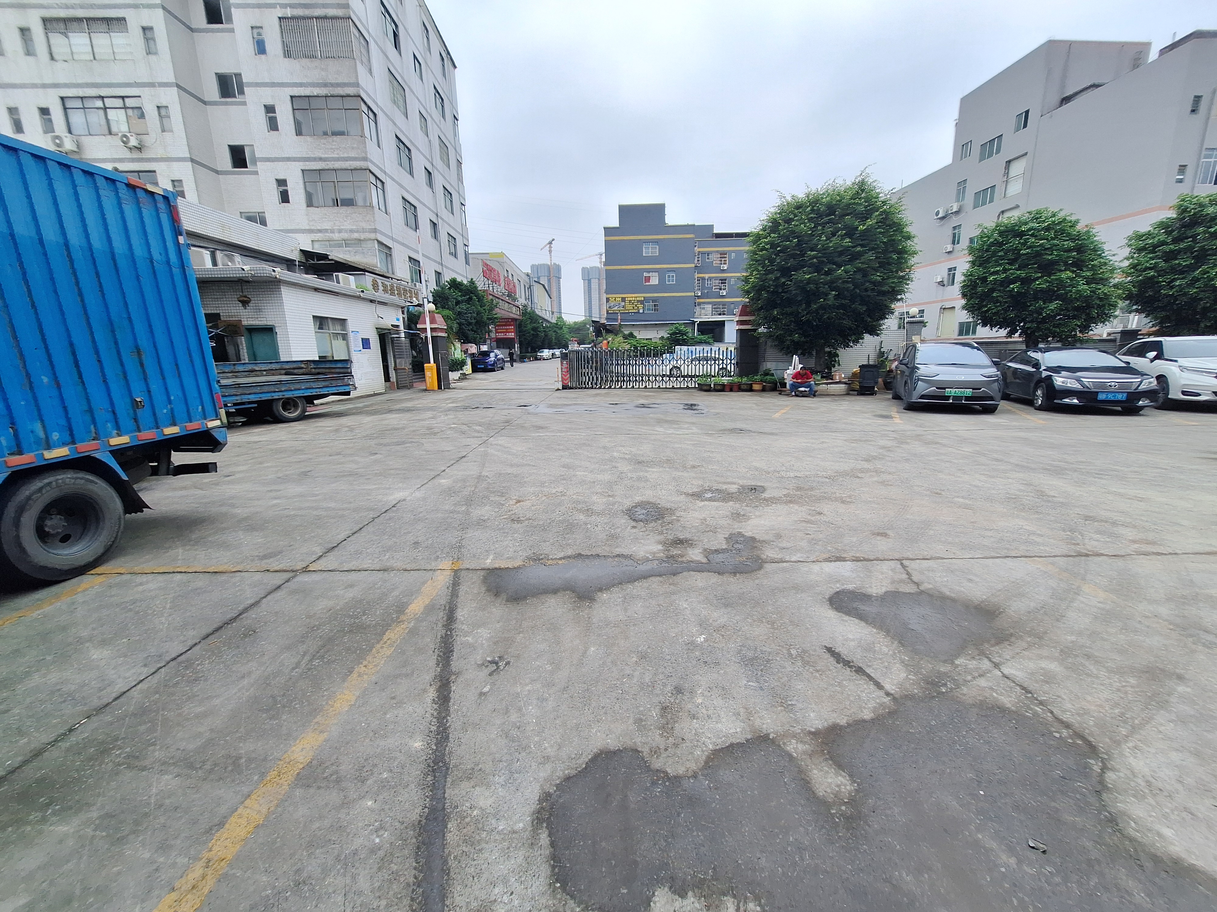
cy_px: 456
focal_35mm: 13
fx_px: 457
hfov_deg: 106.2
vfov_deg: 89.9
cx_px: 608
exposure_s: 1/1274
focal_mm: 1.74
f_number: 2.2
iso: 40
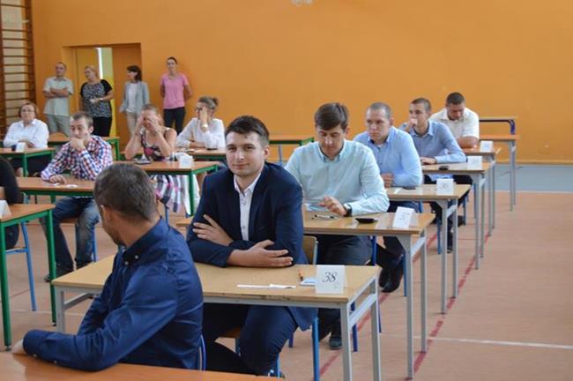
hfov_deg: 37.9
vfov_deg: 25.7
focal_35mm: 52
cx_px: 286
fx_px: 835
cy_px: 190
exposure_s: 1/60
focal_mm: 35
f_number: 4.5
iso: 800
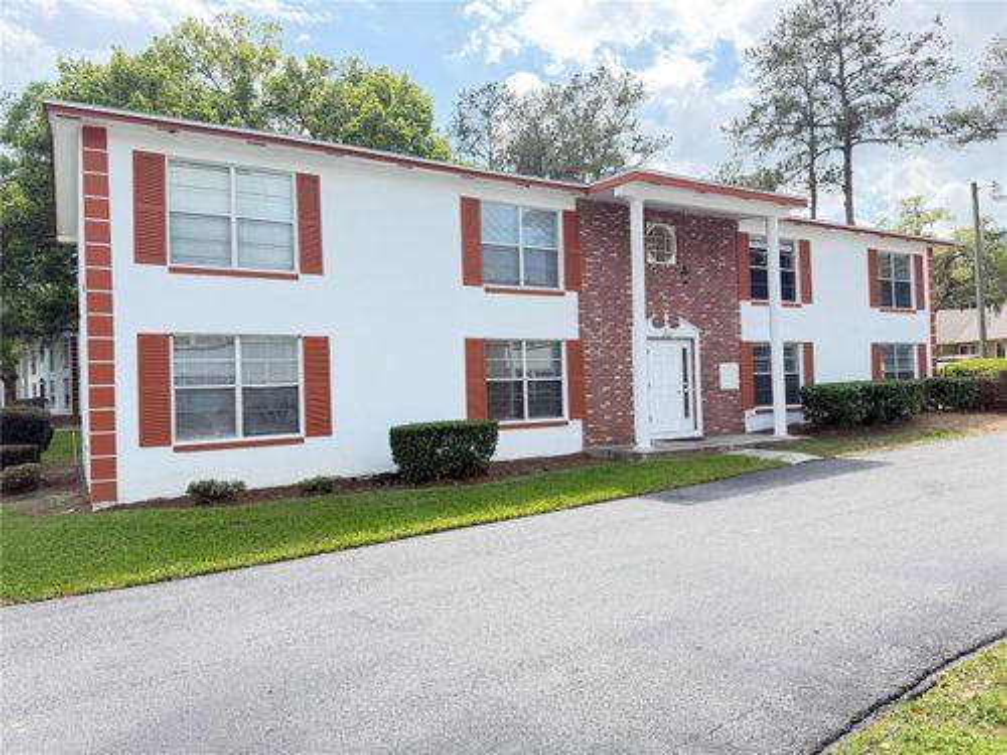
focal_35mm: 24
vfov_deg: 56.8
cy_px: 378
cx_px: 504
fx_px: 698
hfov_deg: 71.6
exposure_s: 1/992
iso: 100
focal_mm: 6.76
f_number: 1.78
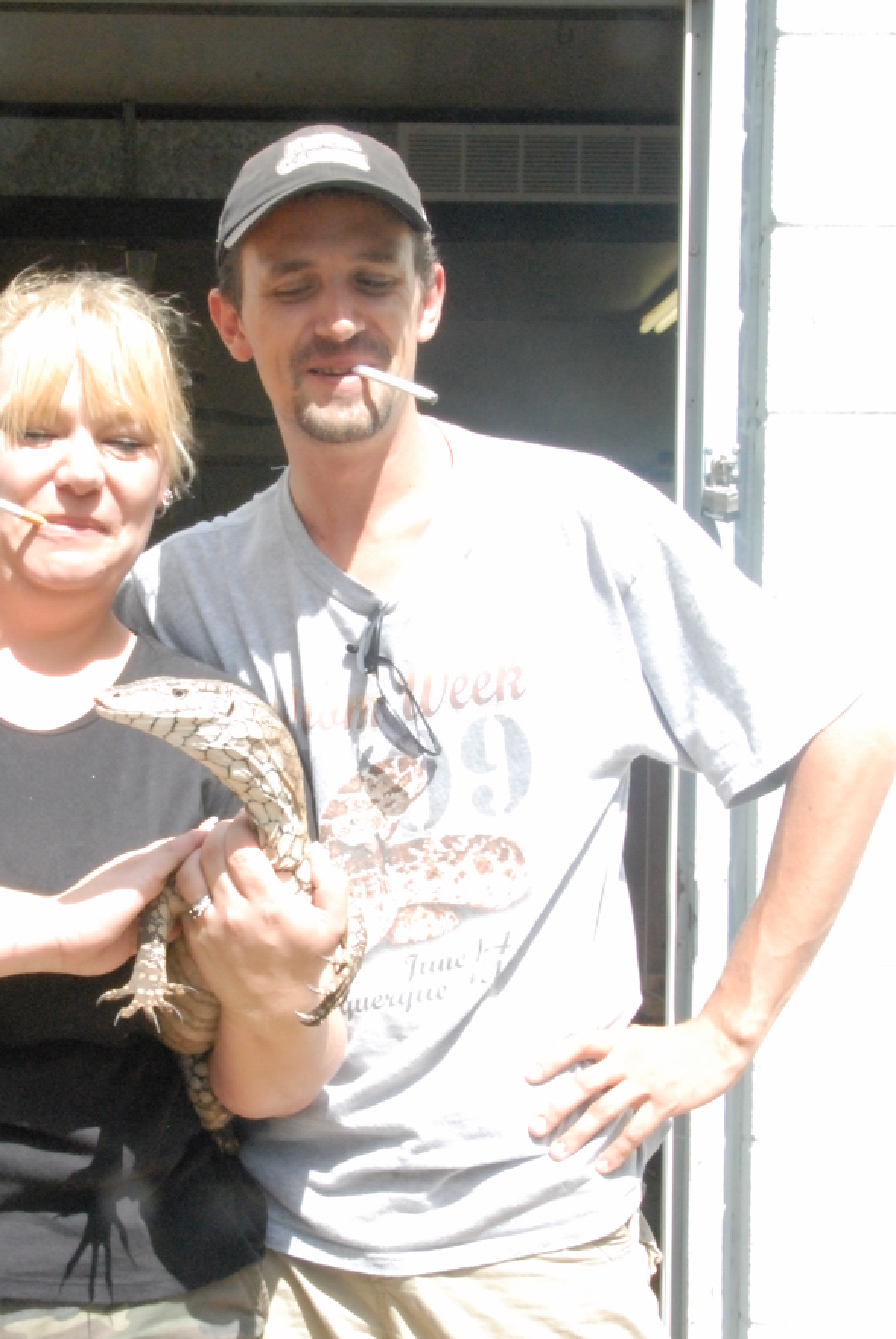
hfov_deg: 21.3
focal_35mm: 64
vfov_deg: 31.4
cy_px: 796
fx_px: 2373
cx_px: 255
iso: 1600
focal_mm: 29
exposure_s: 1/90
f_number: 27
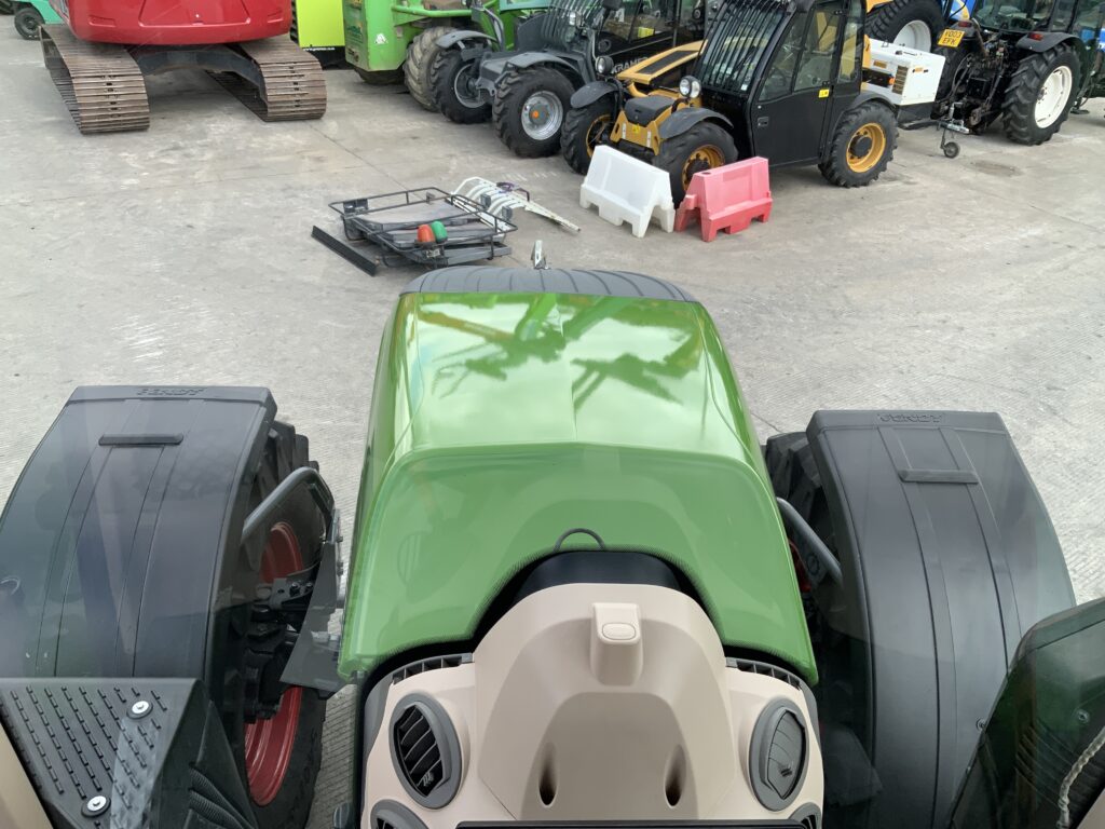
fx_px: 926
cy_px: 414
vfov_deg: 48.2
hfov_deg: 61.7
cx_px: 552
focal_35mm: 29
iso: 16
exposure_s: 1/295
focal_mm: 3
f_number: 1.8
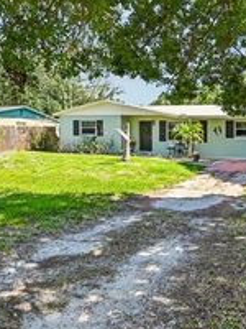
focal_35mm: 36
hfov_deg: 39.4
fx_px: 341
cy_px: 142
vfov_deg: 51.2
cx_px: 153
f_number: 8
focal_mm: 15
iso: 2500
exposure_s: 1/2000
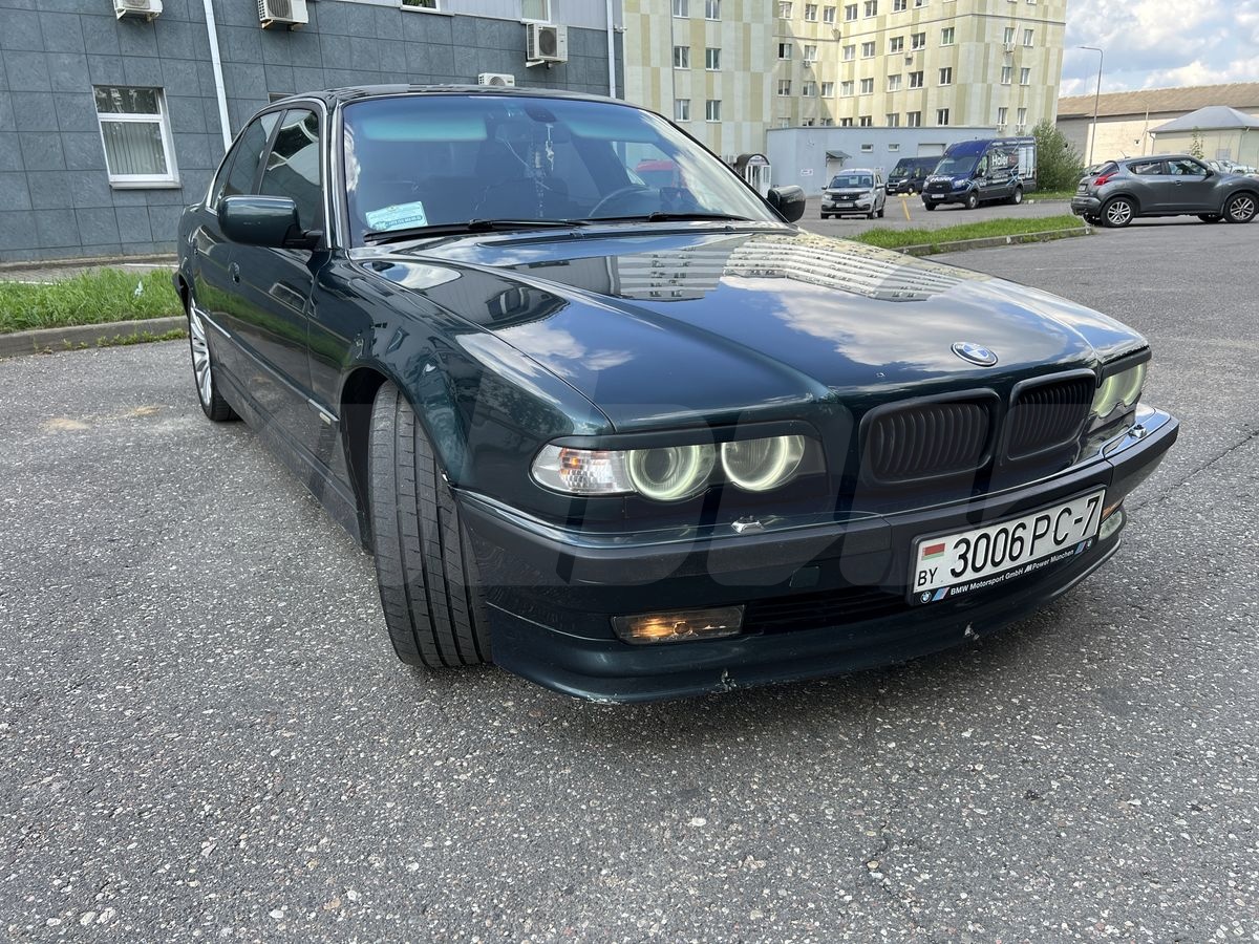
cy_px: 472
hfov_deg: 67.3
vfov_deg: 53.1
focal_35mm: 26
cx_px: 630
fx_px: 946
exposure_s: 1/743
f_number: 1.5
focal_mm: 5.7
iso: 50
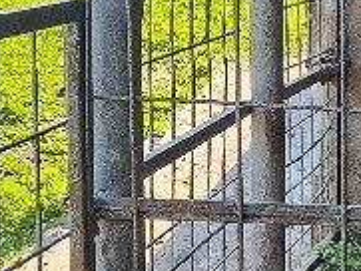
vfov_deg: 9.8
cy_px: 313
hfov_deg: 12.5
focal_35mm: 149
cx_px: 574
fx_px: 1555
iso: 32
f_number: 1.8
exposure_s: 1/100
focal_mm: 4
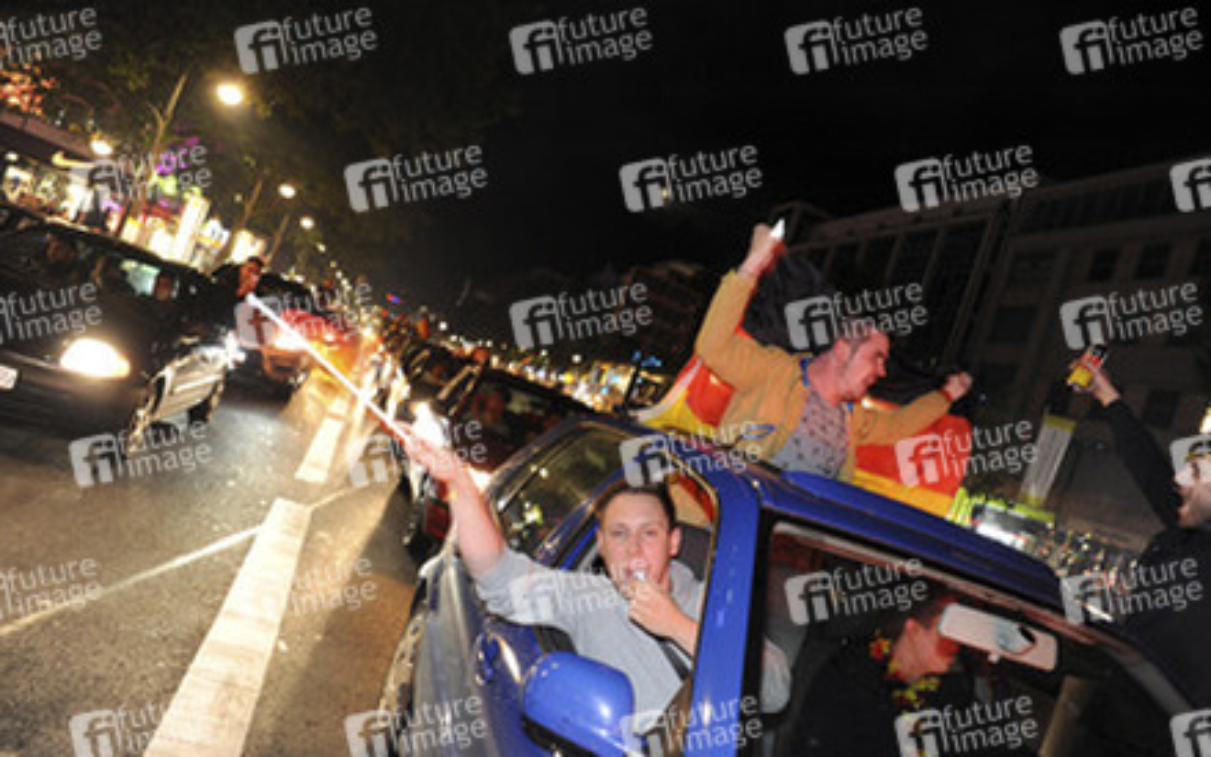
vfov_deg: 49.3
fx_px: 825
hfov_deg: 72.5
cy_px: 385
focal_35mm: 25
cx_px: 617
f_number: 3.5
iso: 1250
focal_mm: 24
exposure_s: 1/30
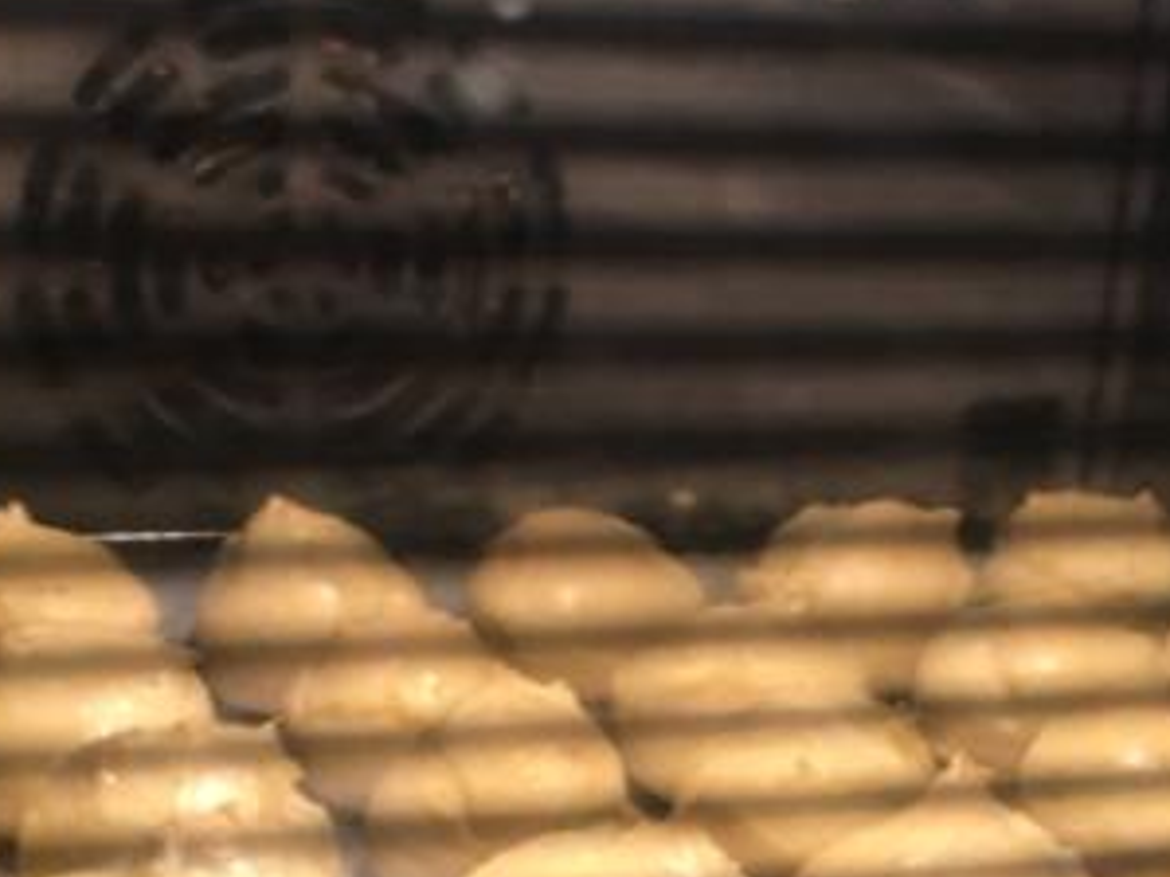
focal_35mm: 67
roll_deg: -3.0
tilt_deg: -18.7
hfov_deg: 29.0
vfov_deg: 21.5
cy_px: 775
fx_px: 2264
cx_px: 544
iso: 100
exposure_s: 1/33
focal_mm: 4.15
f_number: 2.2
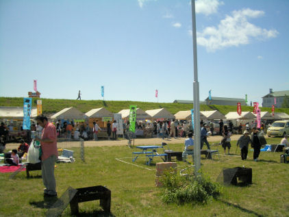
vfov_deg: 40.7
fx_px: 292
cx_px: 144
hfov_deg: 52.6
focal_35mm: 35
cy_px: 108
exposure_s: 1/2000
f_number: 4.3
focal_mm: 5.8
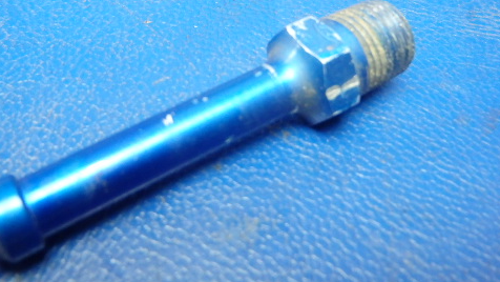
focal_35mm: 41
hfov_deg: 49.0
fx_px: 544
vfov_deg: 28.8
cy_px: 94
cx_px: 195
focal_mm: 5
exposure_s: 1/20
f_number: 3.9
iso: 800
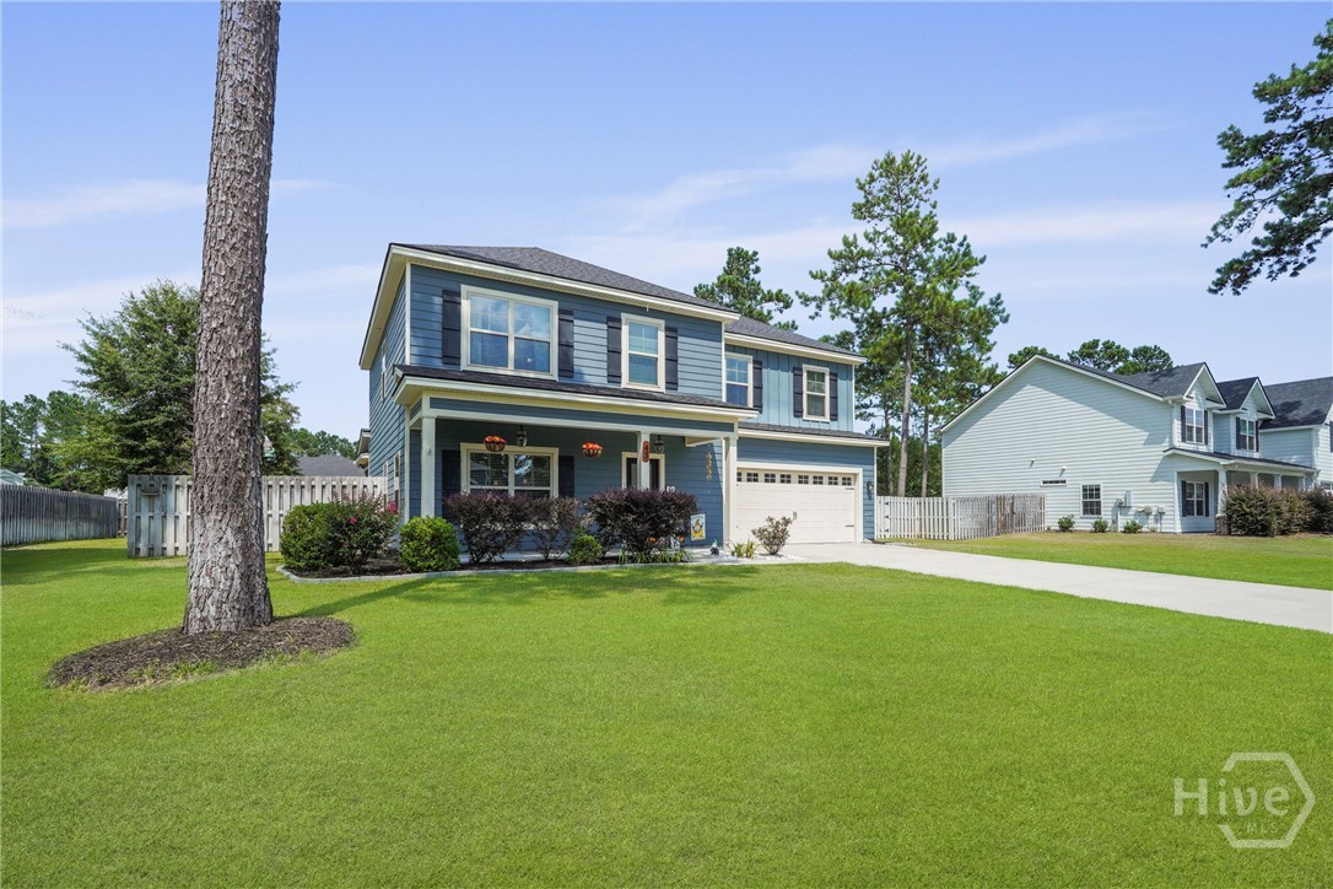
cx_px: 666
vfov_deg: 73.7
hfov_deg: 96.7
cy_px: 444
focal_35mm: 16
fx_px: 592
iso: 320
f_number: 9
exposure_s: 1/640
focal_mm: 16
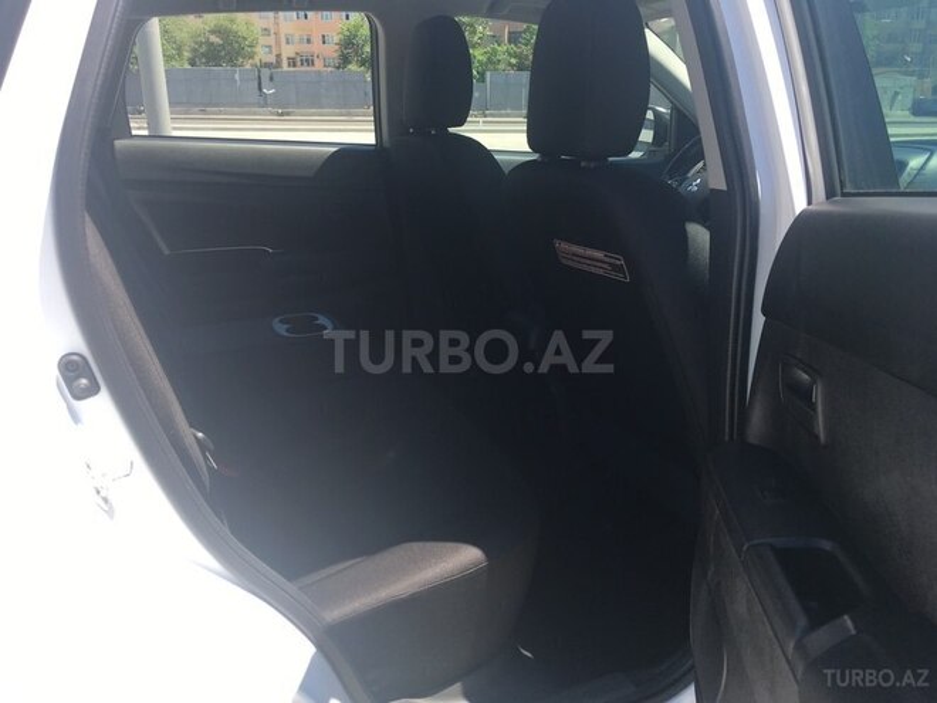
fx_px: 785
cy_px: 352
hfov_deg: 61.7
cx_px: 468
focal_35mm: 29
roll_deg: +0.1
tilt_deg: -19.7
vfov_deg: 48.2
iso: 25
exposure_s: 1/366
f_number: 2.2
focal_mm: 4.15
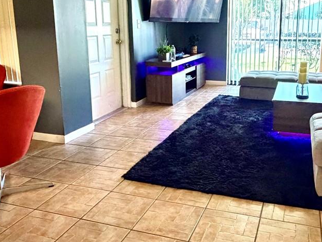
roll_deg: +0.7
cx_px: 193
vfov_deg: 39.4
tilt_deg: -11.7
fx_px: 335
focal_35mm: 36
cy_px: 91
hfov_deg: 51.0
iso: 1000
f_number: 2.2
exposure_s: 1/60
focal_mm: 2.22
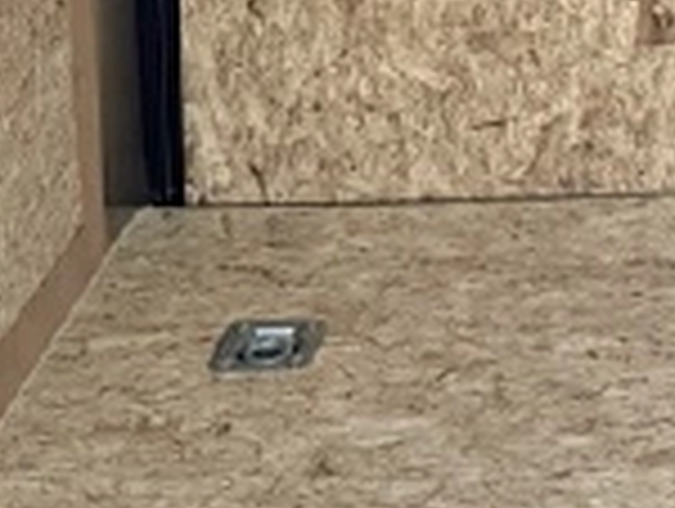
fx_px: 2500
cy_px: -571
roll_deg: +1.3
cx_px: 1026
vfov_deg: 10.5
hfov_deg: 14.3
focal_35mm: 128
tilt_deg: -10.0
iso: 500
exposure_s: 1/60
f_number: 1.78
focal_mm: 6.76
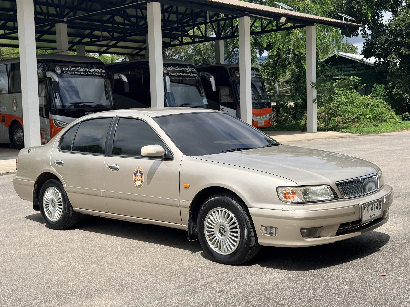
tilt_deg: -3.9
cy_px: 154
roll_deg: +1.5
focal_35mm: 48
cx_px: 205
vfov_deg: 30.3
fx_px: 569
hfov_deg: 39.7
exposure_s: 1/6536
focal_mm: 6.76
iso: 64
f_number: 1.78
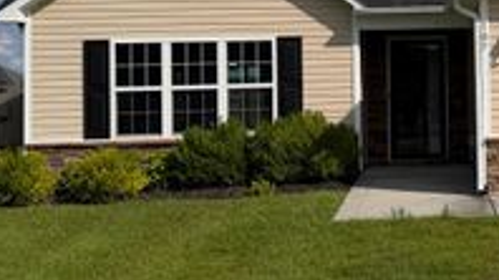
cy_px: 52
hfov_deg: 29.8
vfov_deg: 18.0
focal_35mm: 66
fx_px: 873
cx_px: 496
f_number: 1.78
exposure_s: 1/9091
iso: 80
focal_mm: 6.76
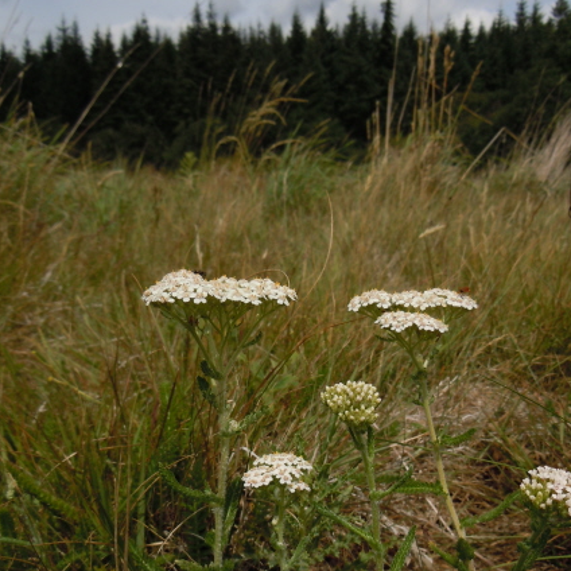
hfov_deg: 41.9
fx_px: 746
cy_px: 382
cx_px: 291
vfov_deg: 41.3
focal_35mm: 40
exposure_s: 1/640
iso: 100
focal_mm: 5.4
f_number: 7
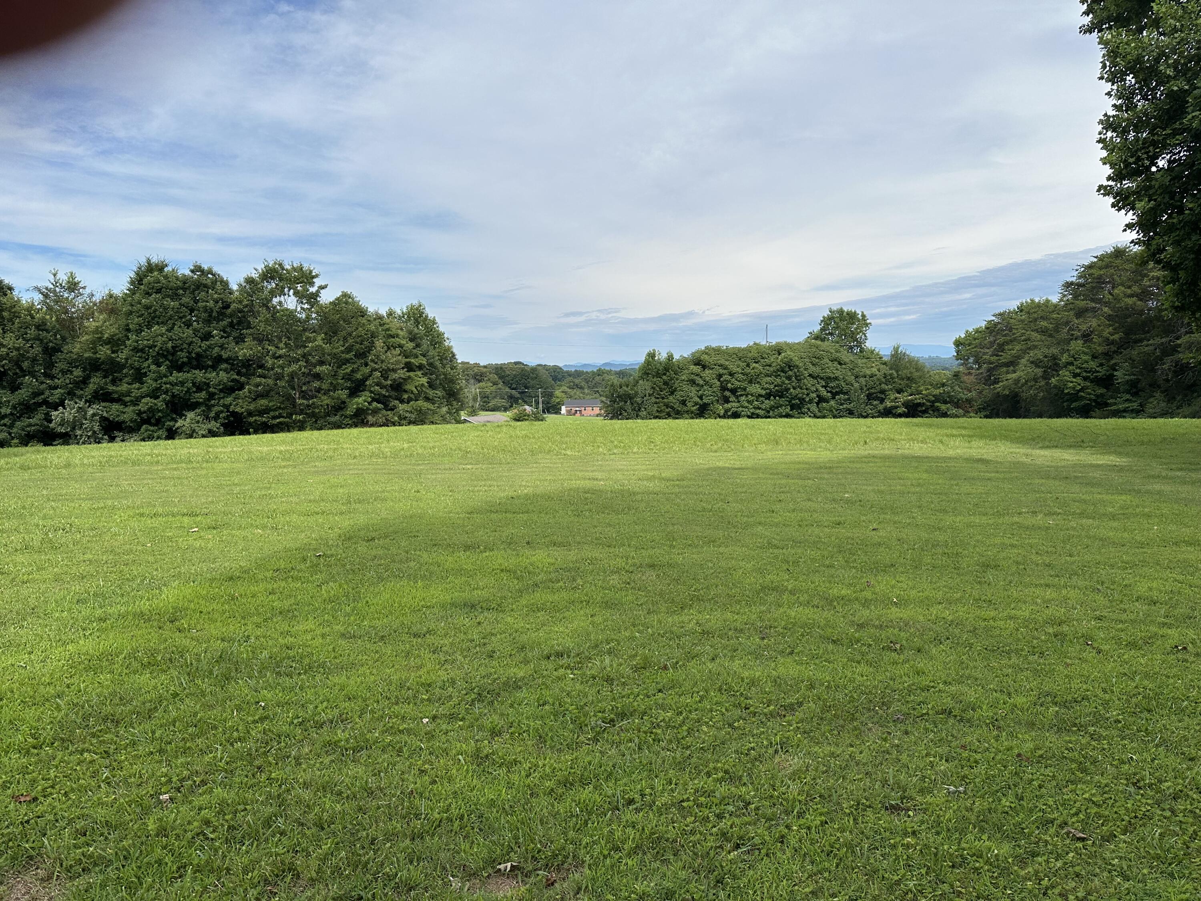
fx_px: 833
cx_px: 600
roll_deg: +0.8
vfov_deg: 56.8
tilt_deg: -5.9
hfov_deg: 71.6
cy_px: 450
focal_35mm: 24
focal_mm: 6.86
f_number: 1.78
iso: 80
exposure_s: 1/4545
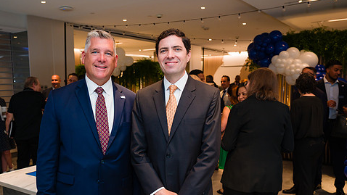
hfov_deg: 54.9
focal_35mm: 36
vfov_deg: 32.5
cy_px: 133
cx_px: 140
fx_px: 331
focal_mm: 28
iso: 400
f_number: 3.5
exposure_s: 1/200
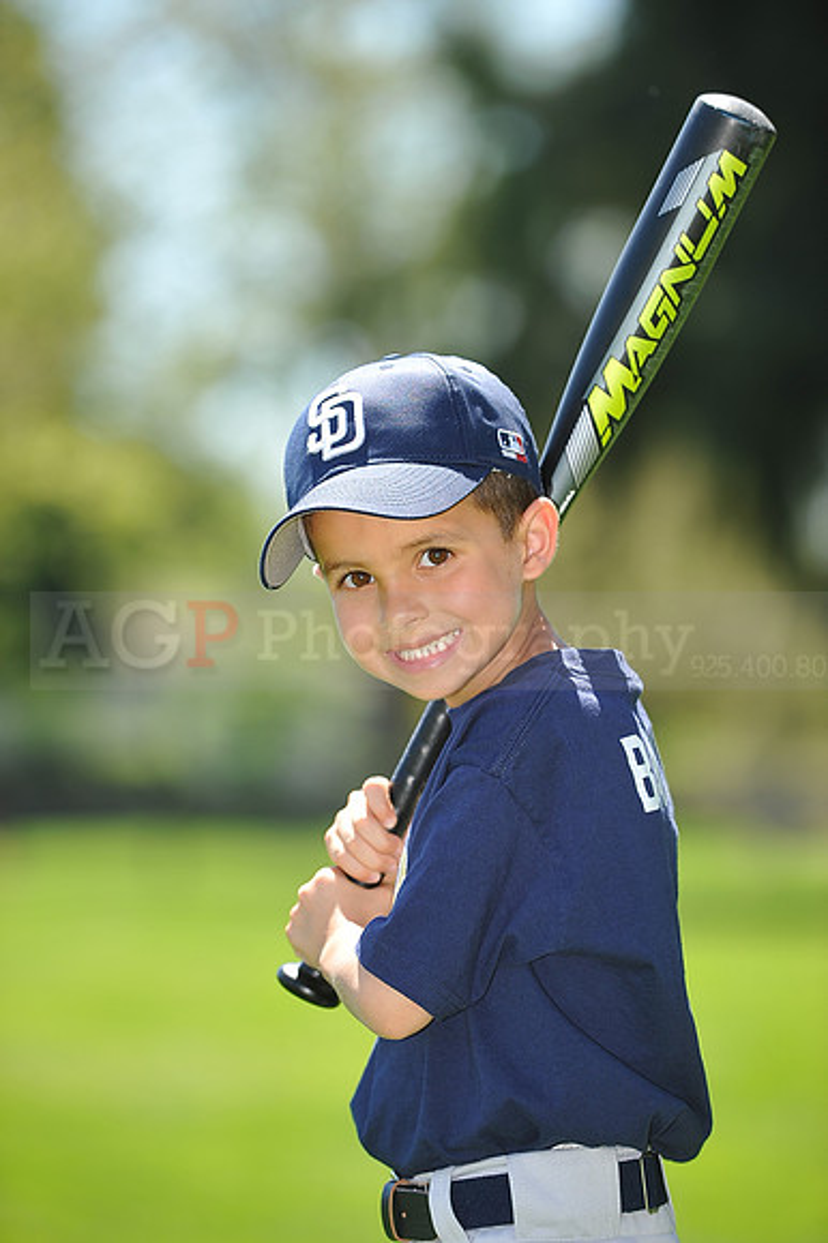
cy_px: 622
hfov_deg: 6.9
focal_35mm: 200
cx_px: 414
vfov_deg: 10.3
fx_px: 6908
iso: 200
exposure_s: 1/500
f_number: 4.5
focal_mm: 200
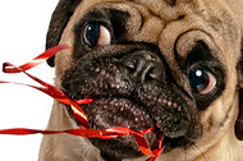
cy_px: -4
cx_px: 188
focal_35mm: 119
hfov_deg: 17.1
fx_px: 802
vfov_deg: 11.4
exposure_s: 1/250
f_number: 14
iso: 200
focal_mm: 26
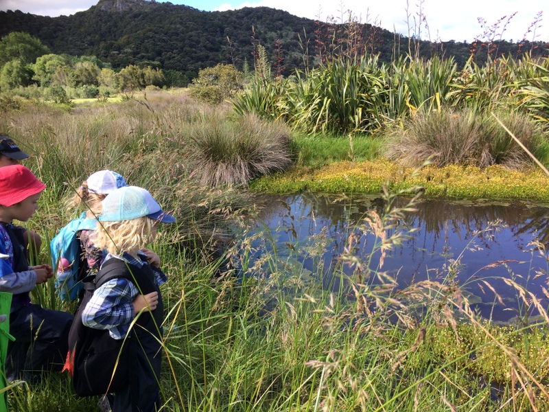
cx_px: 274
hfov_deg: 61.7
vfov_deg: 48.2
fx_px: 460
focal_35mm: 29
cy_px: 206
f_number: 2.2
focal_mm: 4.15
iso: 32
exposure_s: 1/707
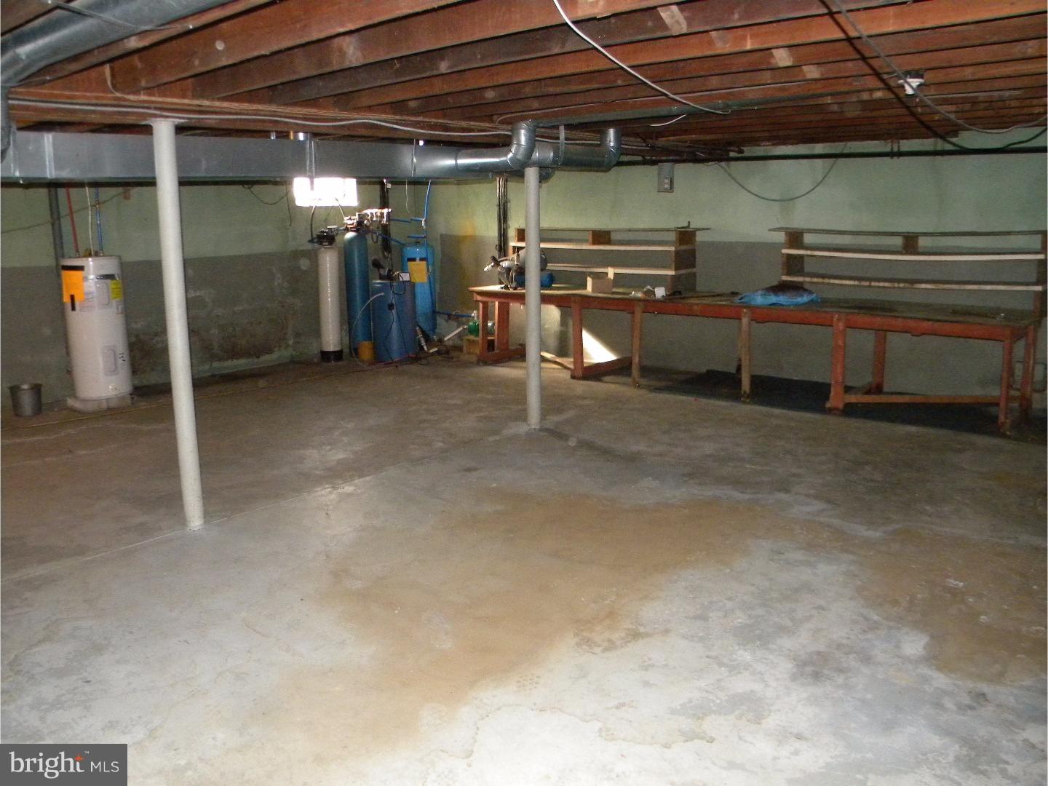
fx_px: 848
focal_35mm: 28
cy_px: 393
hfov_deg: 63.4
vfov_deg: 49.7
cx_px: 524
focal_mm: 5
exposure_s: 1/26
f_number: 3.5
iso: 730
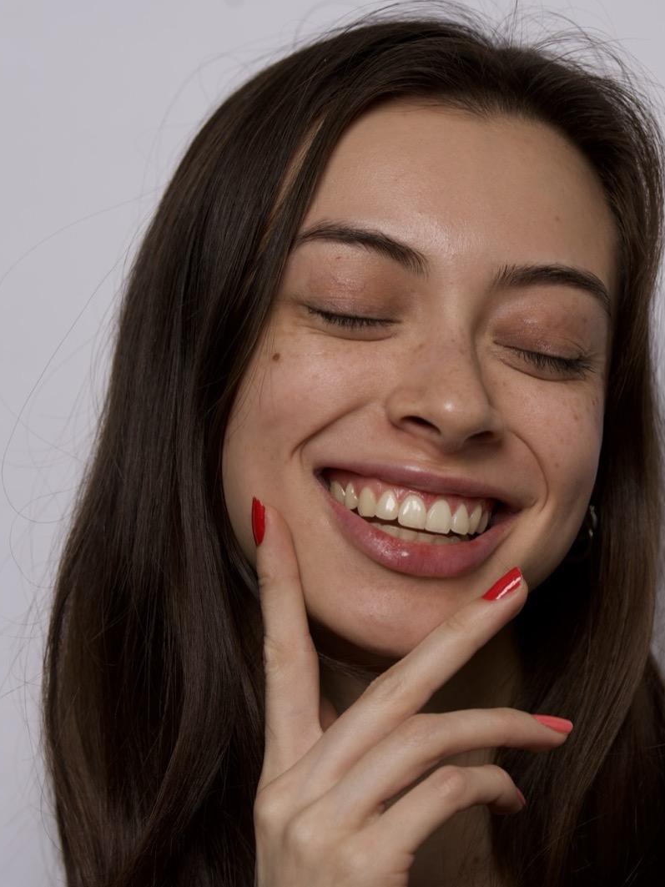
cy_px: 443
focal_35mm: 136
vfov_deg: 14.5
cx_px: 497
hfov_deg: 10.9
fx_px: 3484
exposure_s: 1/250
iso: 100
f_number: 5.6
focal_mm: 94
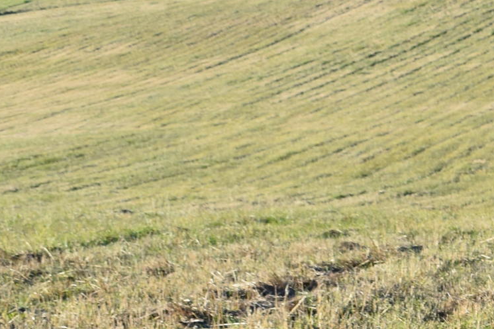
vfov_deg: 7.2
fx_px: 2565
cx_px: 754
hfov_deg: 10.6
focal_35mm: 187
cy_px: 547
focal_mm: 31
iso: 180
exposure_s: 1/250
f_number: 8
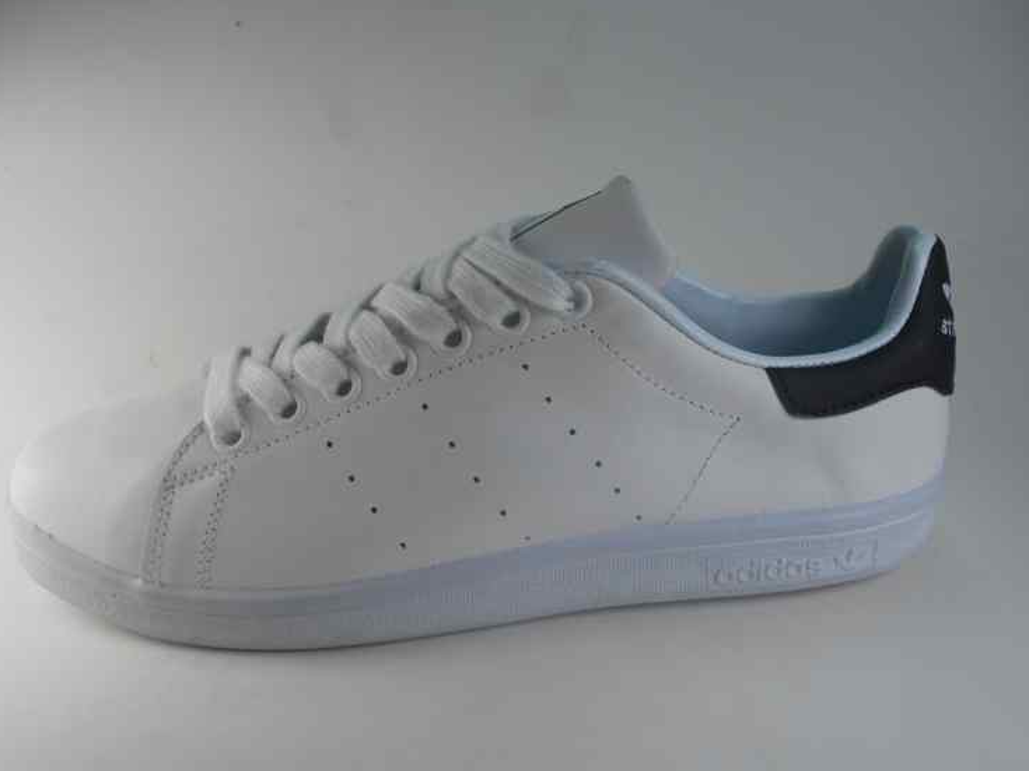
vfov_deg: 38.6
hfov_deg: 50.1
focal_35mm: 37
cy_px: 407
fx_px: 1100
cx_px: 475
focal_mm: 6
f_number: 3.9
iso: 80
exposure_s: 1/320
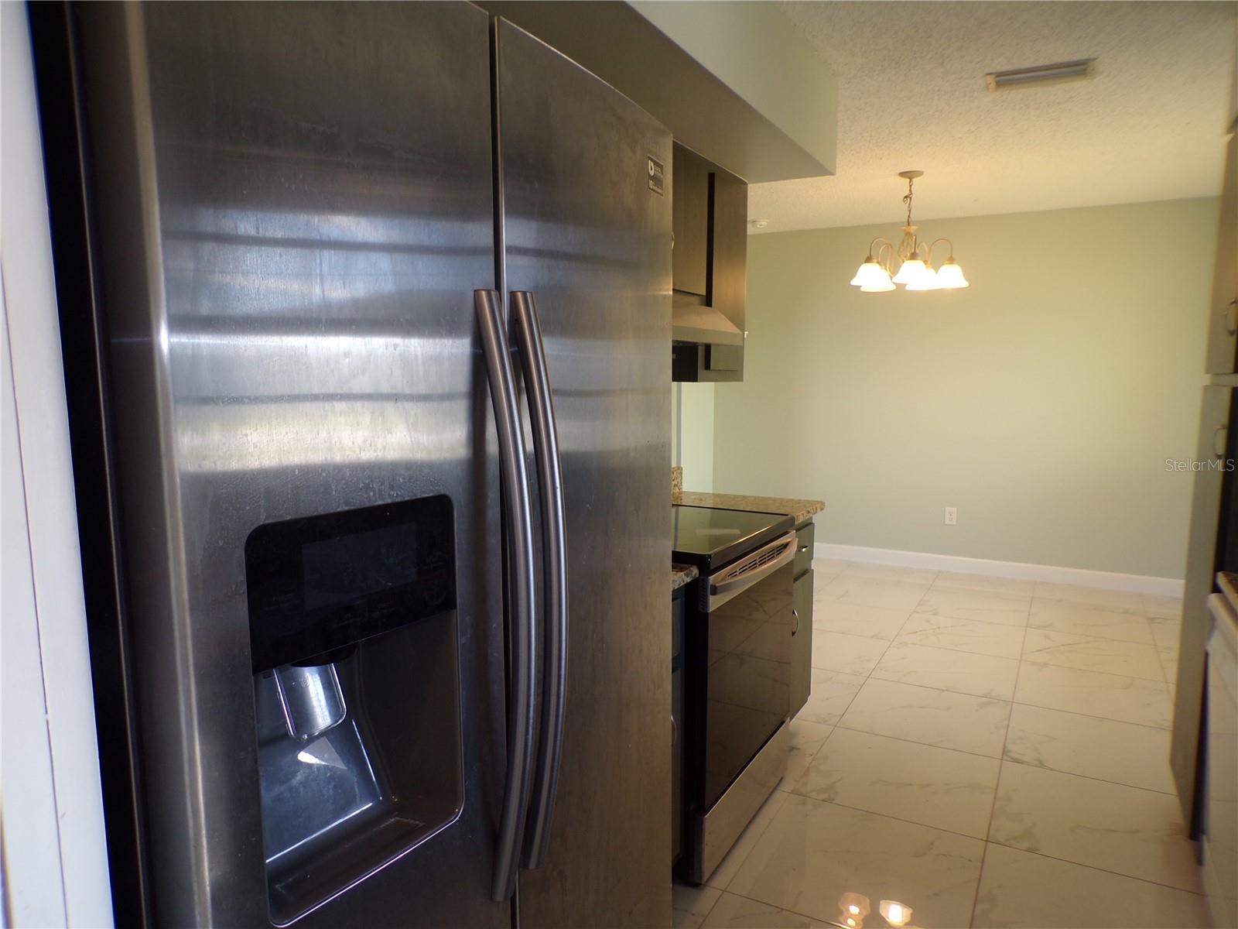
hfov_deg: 71.6
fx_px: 858
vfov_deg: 56.8
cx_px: 619
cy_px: 464
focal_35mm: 24
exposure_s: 1/34
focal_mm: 4.3
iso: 100
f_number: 3
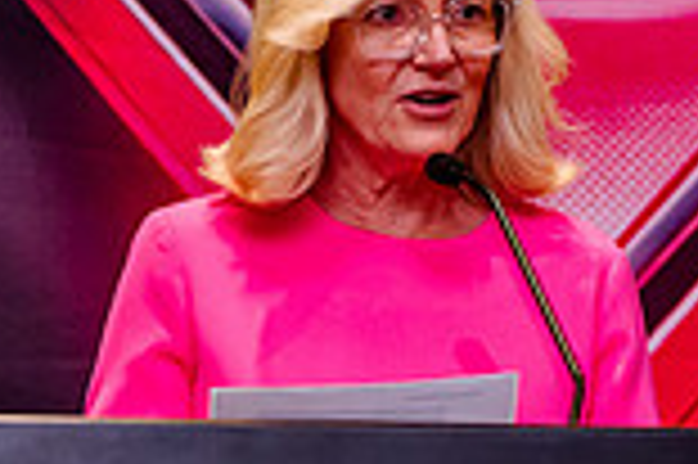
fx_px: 5113
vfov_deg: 5.2
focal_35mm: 264
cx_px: 503
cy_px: 297
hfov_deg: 7.8
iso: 2500
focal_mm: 65
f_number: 2.8
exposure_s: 1/250
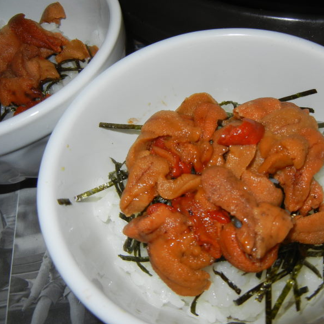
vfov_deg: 46.0
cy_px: 160
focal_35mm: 36
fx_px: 381
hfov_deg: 45.6
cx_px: 205
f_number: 7
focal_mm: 5.4
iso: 200
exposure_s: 1/30
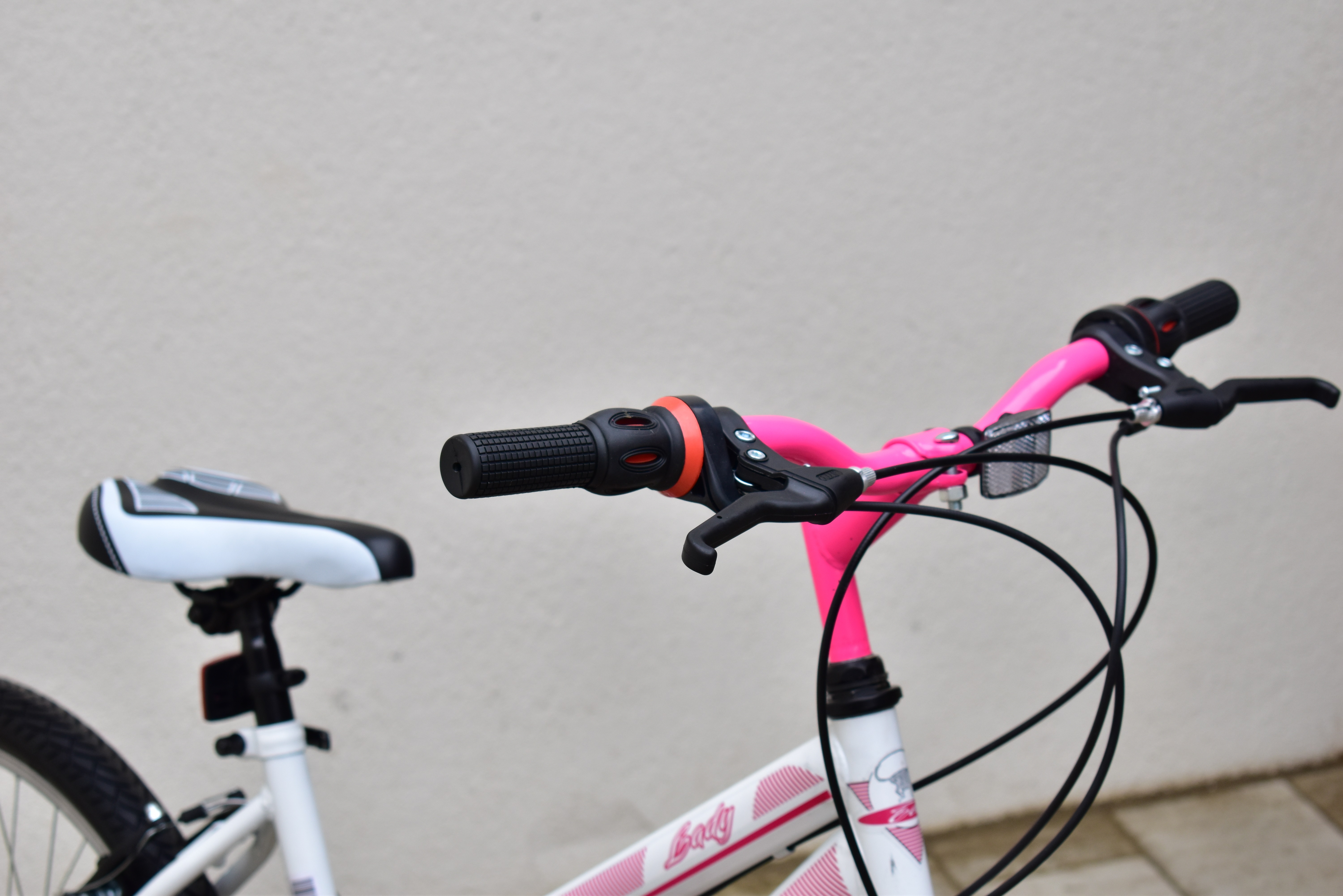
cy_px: 448
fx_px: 3077
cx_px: 672
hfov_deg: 24.6
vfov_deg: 16.6
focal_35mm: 82
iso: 400
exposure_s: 1/200
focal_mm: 55
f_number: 5.6
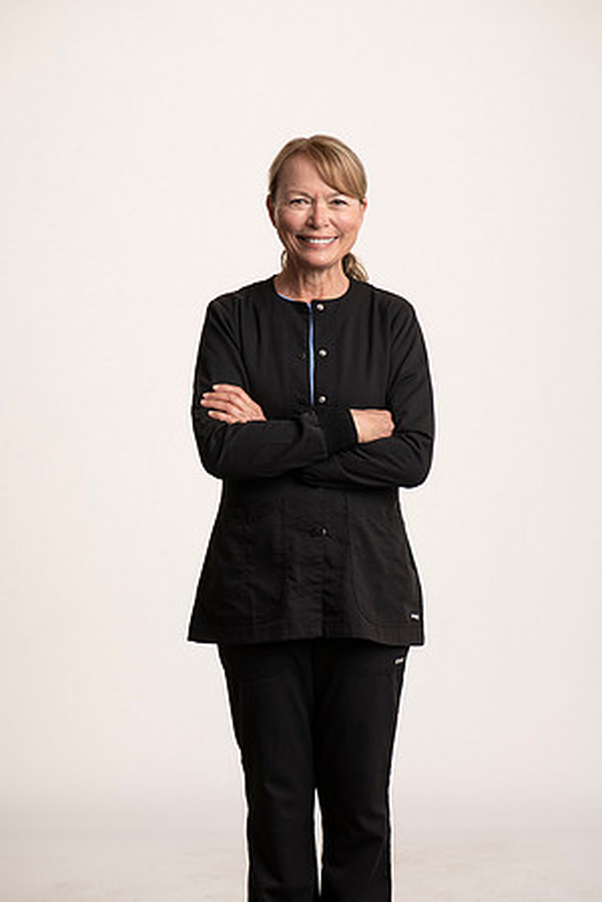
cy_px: 451
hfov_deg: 13.0
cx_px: 301
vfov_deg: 19.5
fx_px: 2634
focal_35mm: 105
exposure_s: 1/125
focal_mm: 105
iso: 64
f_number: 8
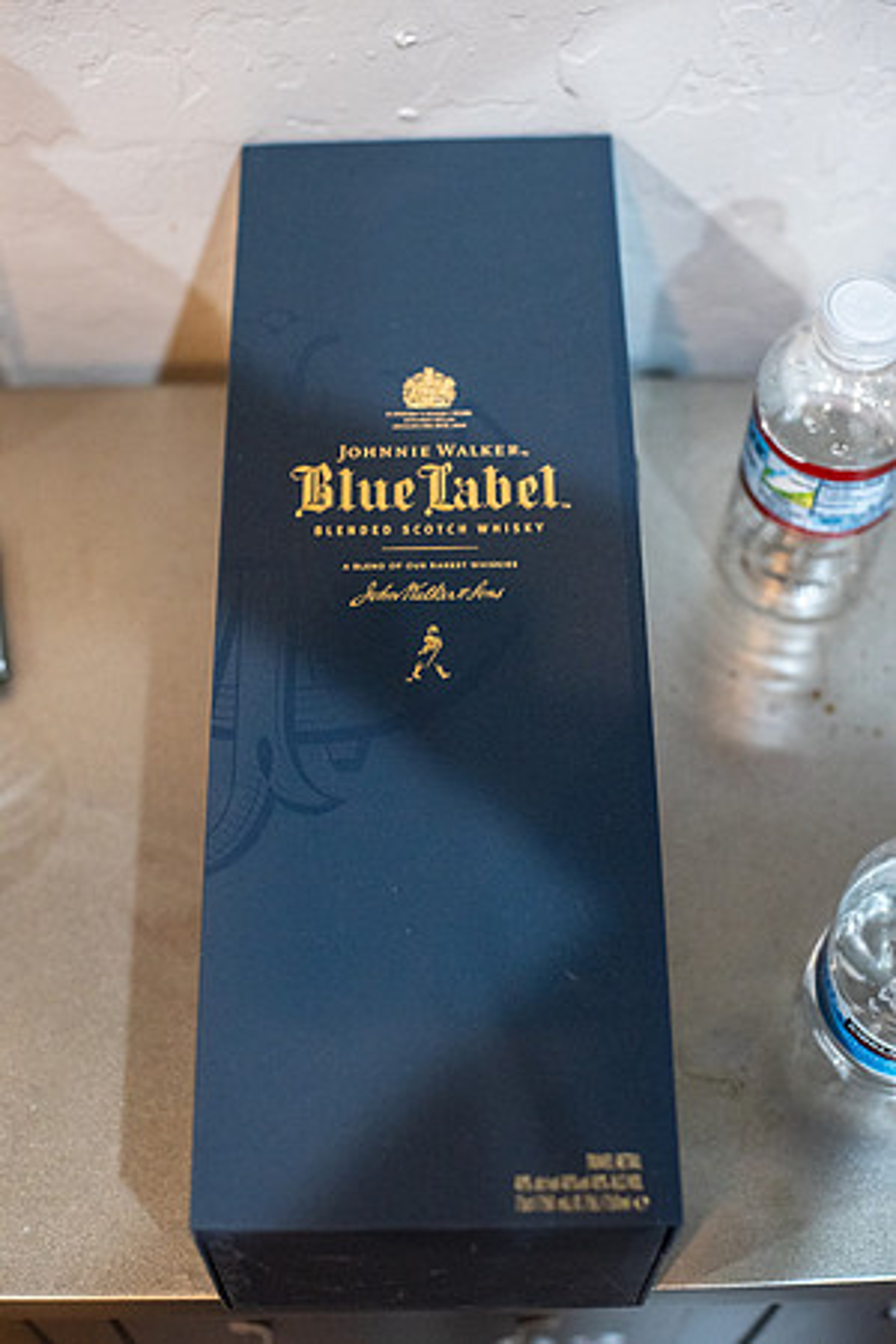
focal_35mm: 50
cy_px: 672
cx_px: 448
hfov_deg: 27.0
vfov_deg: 39.6
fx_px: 1867
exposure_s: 1/160
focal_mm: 50
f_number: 2.8
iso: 2500
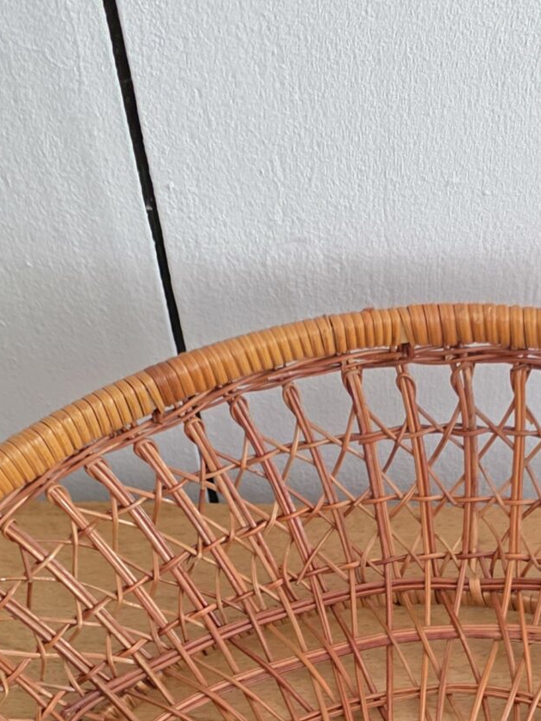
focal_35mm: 70
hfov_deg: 20.9
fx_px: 1458
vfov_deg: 26.1
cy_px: 747
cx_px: 400
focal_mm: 6.3
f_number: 1.7
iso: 1600
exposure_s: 1/30
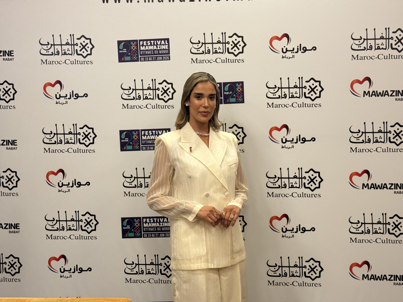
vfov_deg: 30.3
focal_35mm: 48
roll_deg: +0.2
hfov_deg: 39.7
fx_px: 559
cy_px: 151
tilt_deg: -2.4
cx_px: 202
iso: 250
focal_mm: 6.76
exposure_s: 1/60
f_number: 1.78
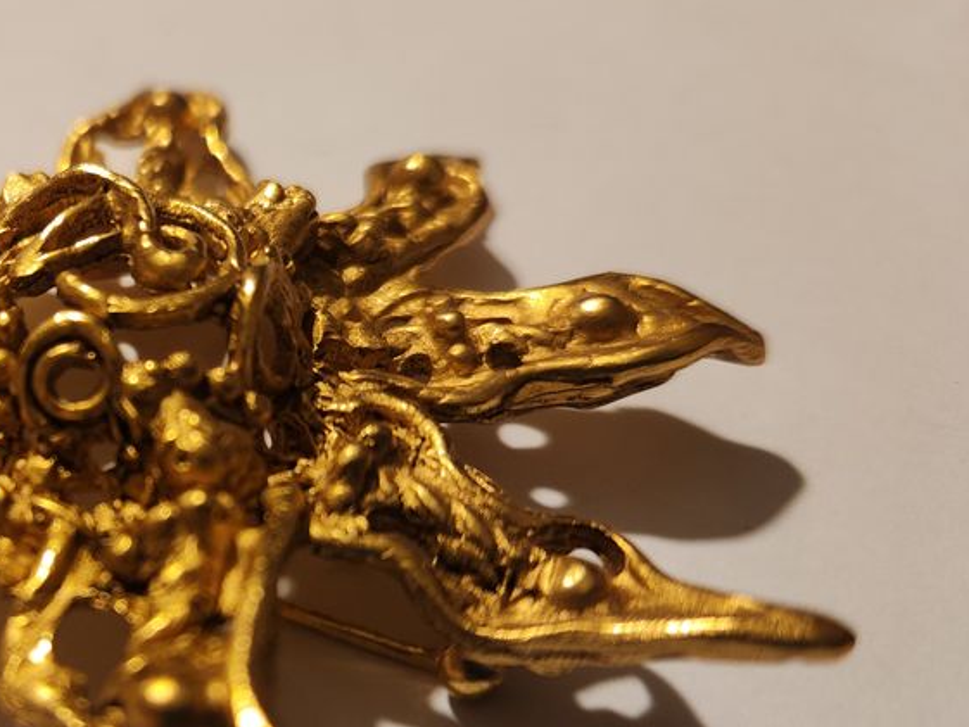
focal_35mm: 41
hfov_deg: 42.5
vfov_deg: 34.9
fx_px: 1148
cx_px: 123
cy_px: 463
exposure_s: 1/50
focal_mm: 5.4
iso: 250
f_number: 1.8
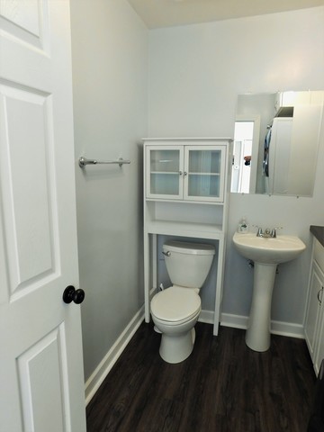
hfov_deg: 58.9
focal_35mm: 23
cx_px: 162
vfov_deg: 73.9
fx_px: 287
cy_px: 216
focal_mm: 4
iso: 250
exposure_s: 1/30
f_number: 3
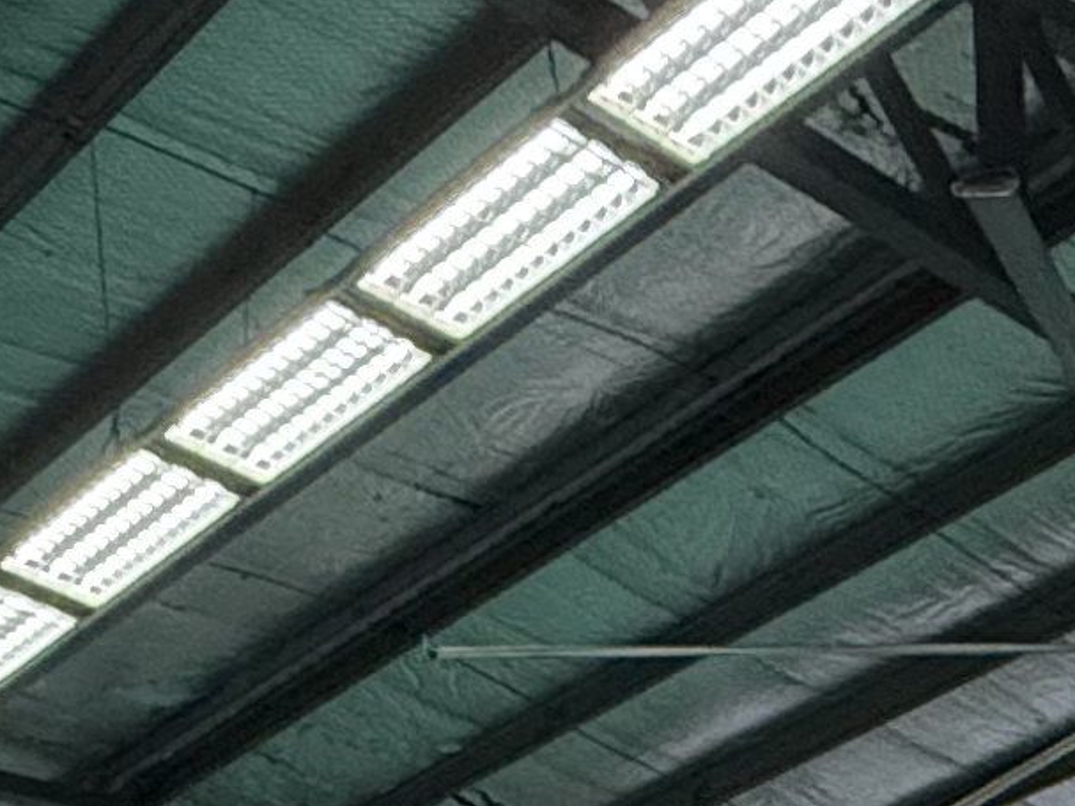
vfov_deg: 13.1
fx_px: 2888
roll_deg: -1.2
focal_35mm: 93
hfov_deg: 21.1
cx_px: 416
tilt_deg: +7.5
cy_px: 1764
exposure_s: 1/100
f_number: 2.2
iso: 400
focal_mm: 2.22
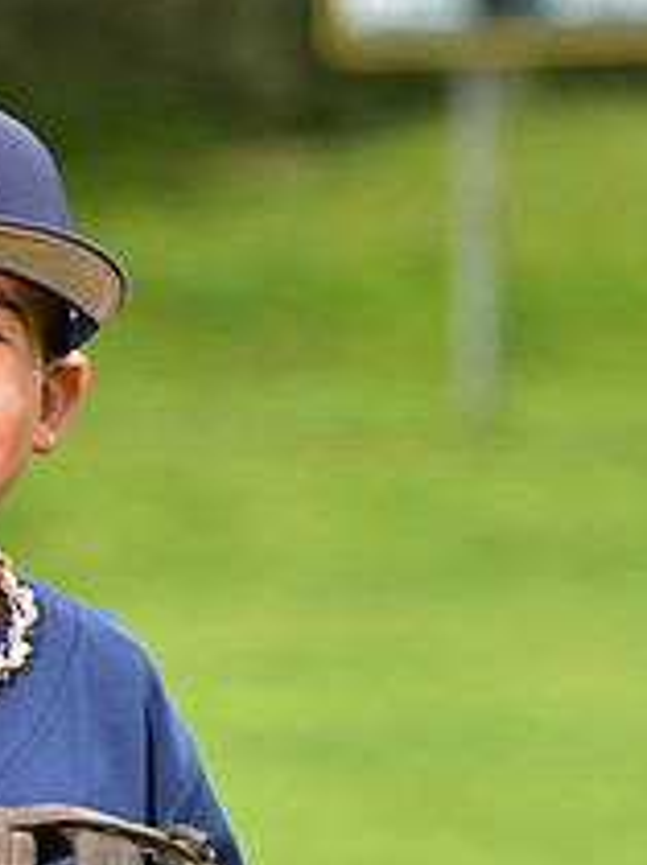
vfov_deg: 5.3
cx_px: -93
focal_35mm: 372
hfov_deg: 4.0
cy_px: 947
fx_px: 9290
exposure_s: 1/250
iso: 400
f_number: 5.6
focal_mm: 140
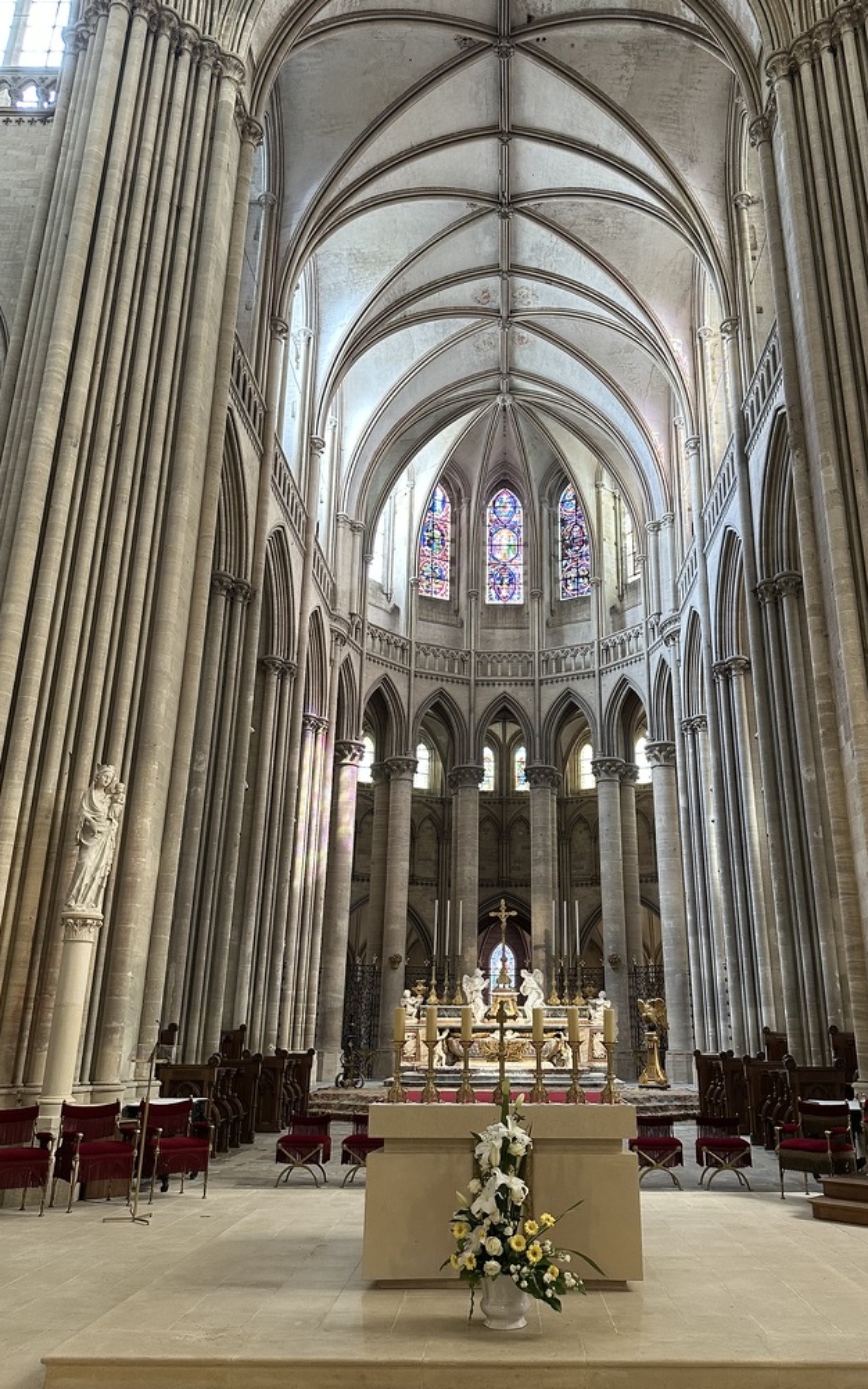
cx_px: 496
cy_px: 686
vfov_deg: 70.4
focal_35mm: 26
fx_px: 984
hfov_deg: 47.4
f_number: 1.78
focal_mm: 6.86
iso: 200
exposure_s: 1/50
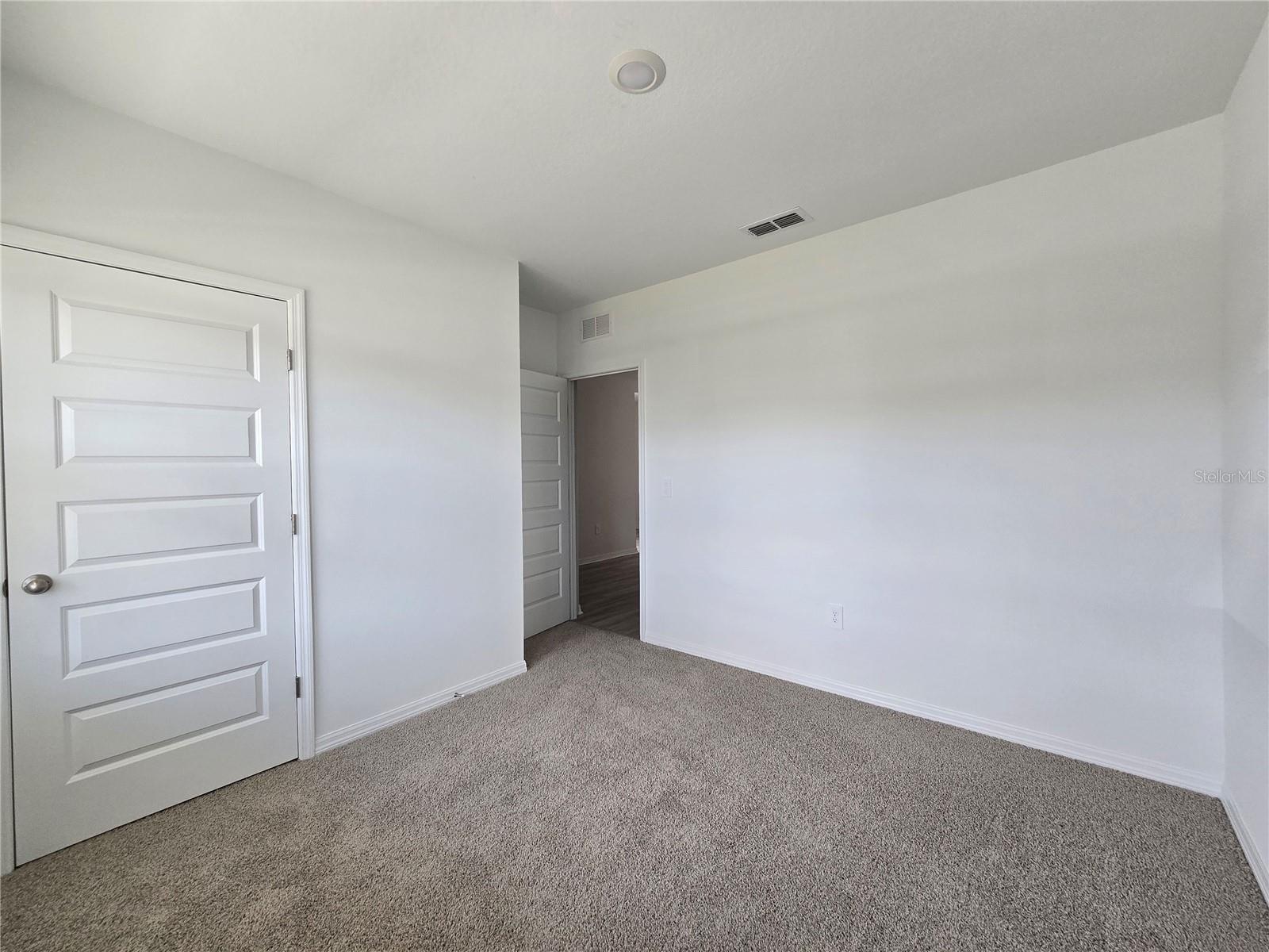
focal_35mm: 13
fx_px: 477
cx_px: 634
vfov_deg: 89.9
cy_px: 476
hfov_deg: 106.2
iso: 160
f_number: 2.2
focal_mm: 2.2
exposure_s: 1/359
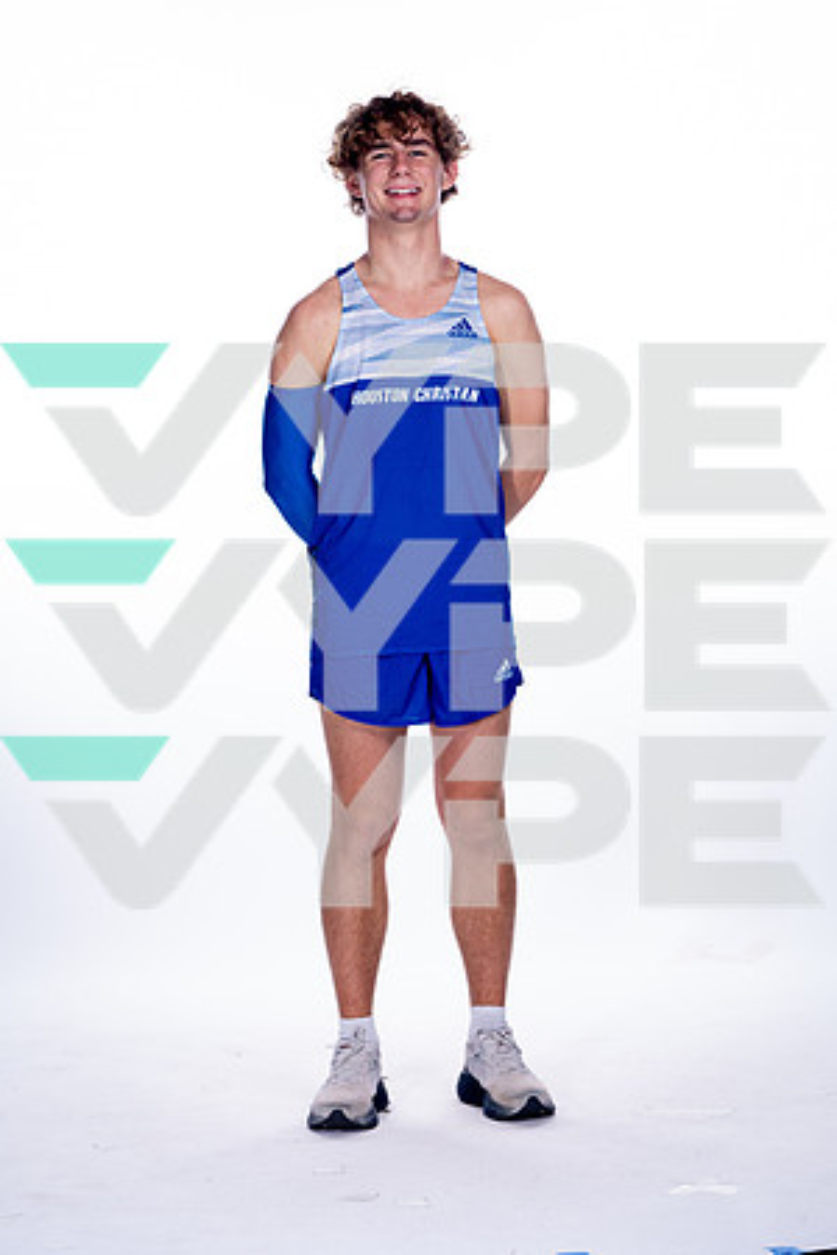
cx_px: 418
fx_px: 4010
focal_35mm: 115
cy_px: 628
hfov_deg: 11.9
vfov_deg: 17.8
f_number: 5.6
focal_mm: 115
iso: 800
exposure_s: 1/250
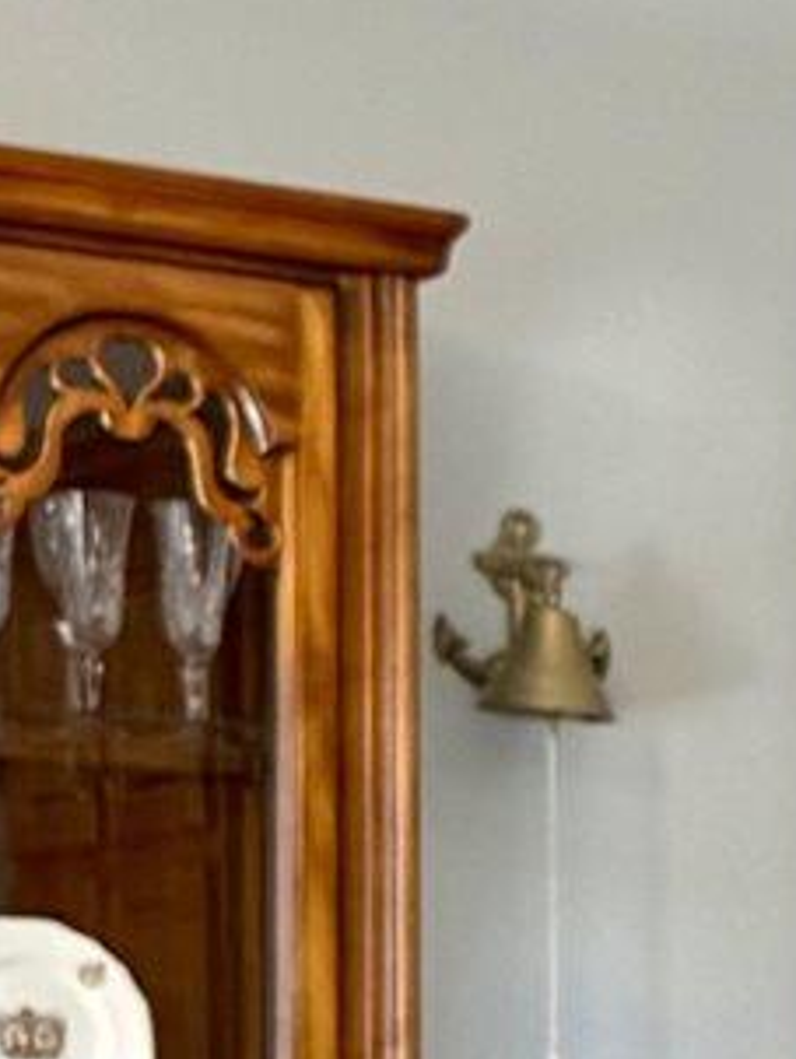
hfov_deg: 7.2
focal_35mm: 183
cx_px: 2462
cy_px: 1546
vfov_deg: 10.5
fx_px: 5603
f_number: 1.78
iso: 125
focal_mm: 6.76
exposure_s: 1/120
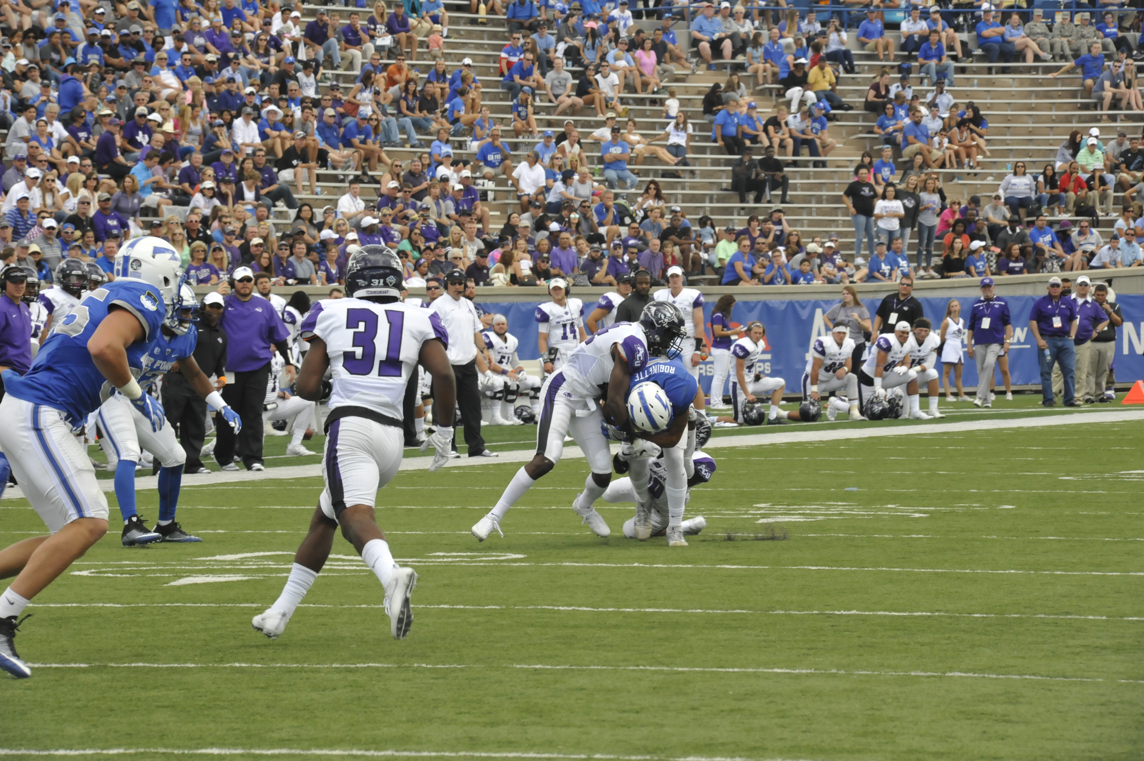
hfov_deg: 10.3
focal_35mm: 200
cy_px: 380
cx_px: 572
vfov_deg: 6.9
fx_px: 6351
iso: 2200
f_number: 16
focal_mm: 200
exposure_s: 1/500
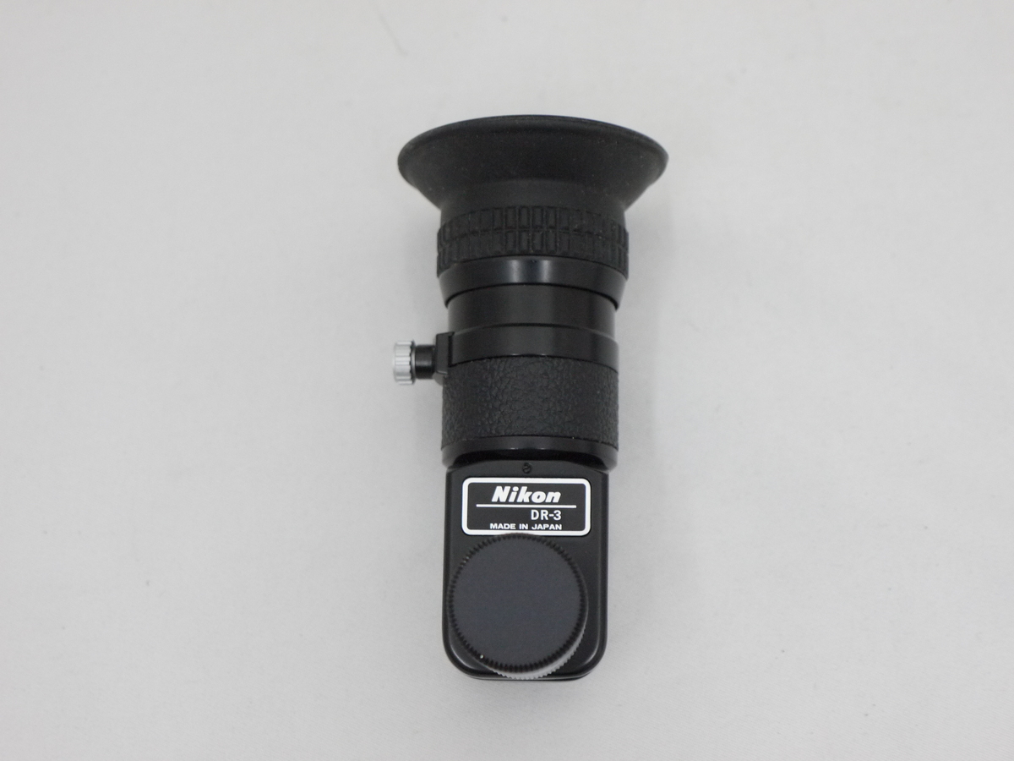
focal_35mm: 70
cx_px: 507
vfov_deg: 21.0
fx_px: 2050
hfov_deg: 27.8
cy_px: 380
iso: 800
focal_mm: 35
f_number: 5.5
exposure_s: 1/100
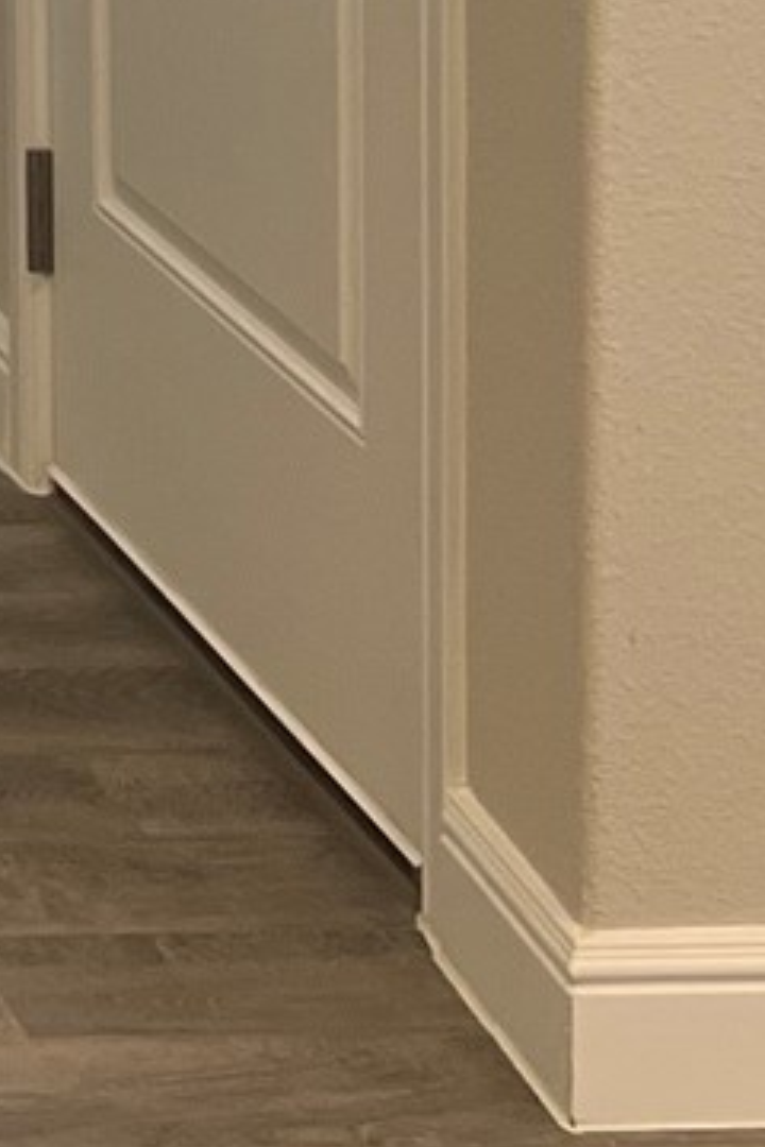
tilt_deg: -6.1
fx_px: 4908
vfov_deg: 12.5
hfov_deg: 7.7
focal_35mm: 154
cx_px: -1603
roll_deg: +2.4
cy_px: -736
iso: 100
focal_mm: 5.7
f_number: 1.5
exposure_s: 1/120
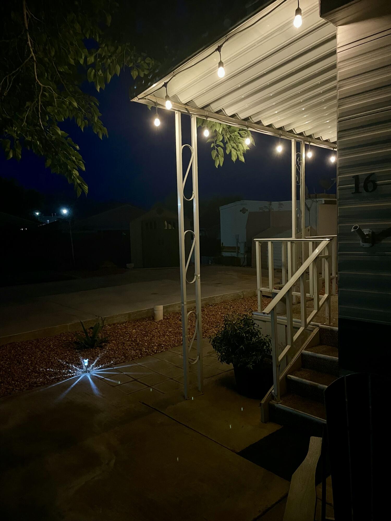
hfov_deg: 53.1
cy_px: 260
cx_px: 196
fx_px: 392
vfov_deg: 67.3
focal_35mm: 26
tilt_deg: -4.1
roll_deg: +2.0
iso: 1000
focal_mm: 4.2
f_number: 1.6
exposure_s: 1/15
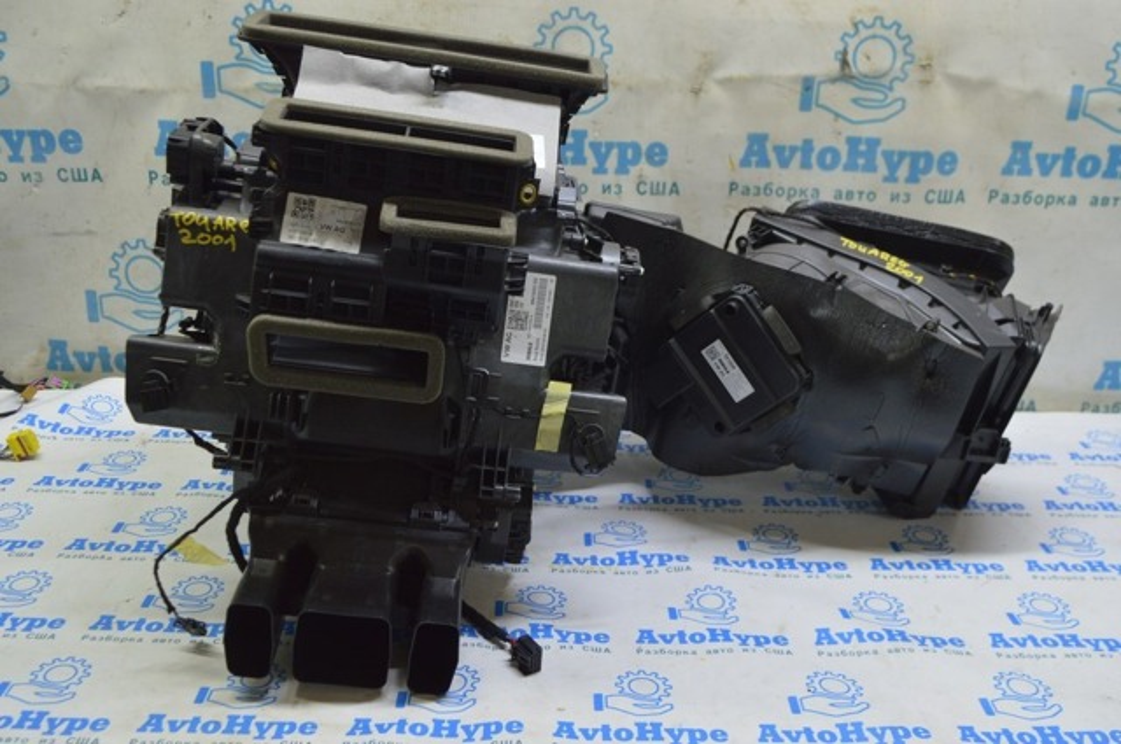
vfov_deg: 36.8
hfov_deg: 53.2
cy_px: 372
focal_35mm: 36
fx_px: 1120
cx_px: 560
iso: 400
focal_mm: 24
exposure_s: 1/20
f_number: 5.6
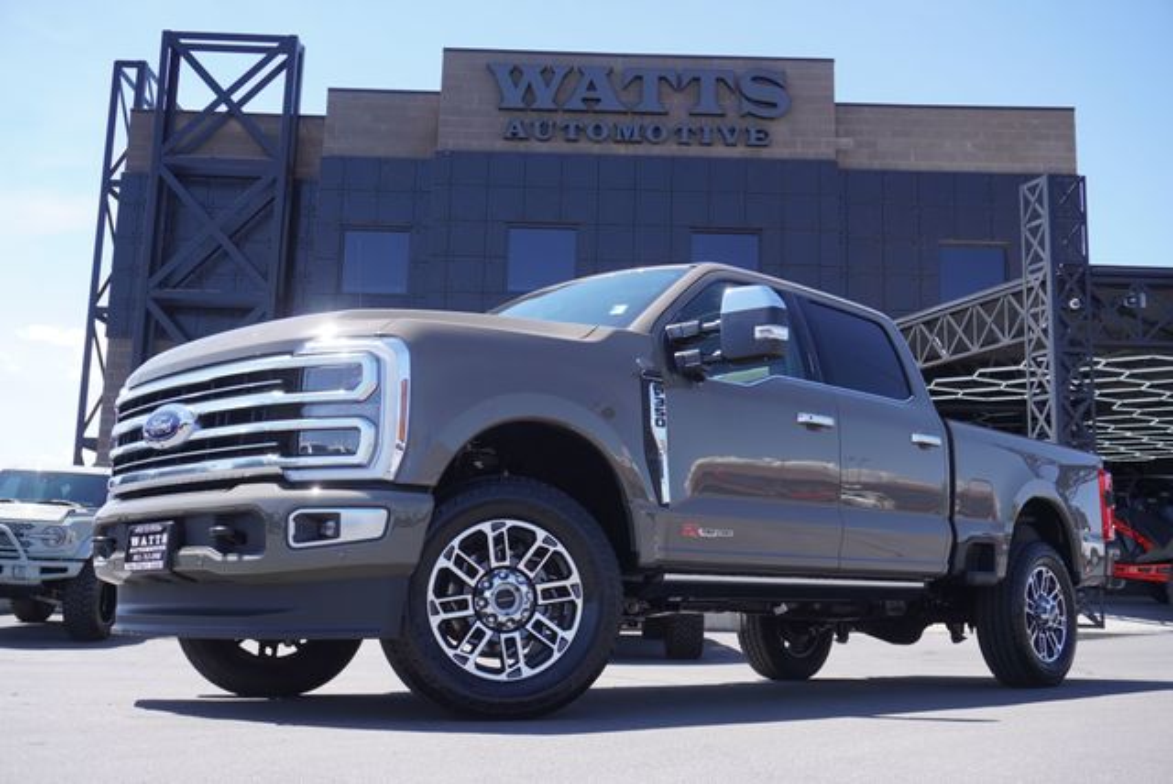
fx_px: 1223
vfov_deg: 35.6
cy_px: 392
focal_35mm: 38
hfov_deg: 51.2
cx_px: 586
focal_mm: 25
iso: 100
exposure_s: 1/160
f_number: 6.3
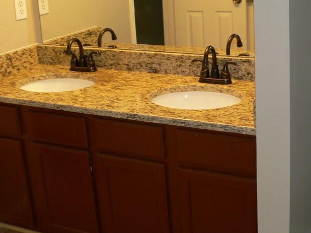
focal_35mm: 58
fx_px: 521
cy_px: 82
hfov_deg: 32.5
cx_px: 241
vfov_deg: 25.1
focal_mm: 7.4
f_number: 2.8
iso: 100
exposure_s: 1/30
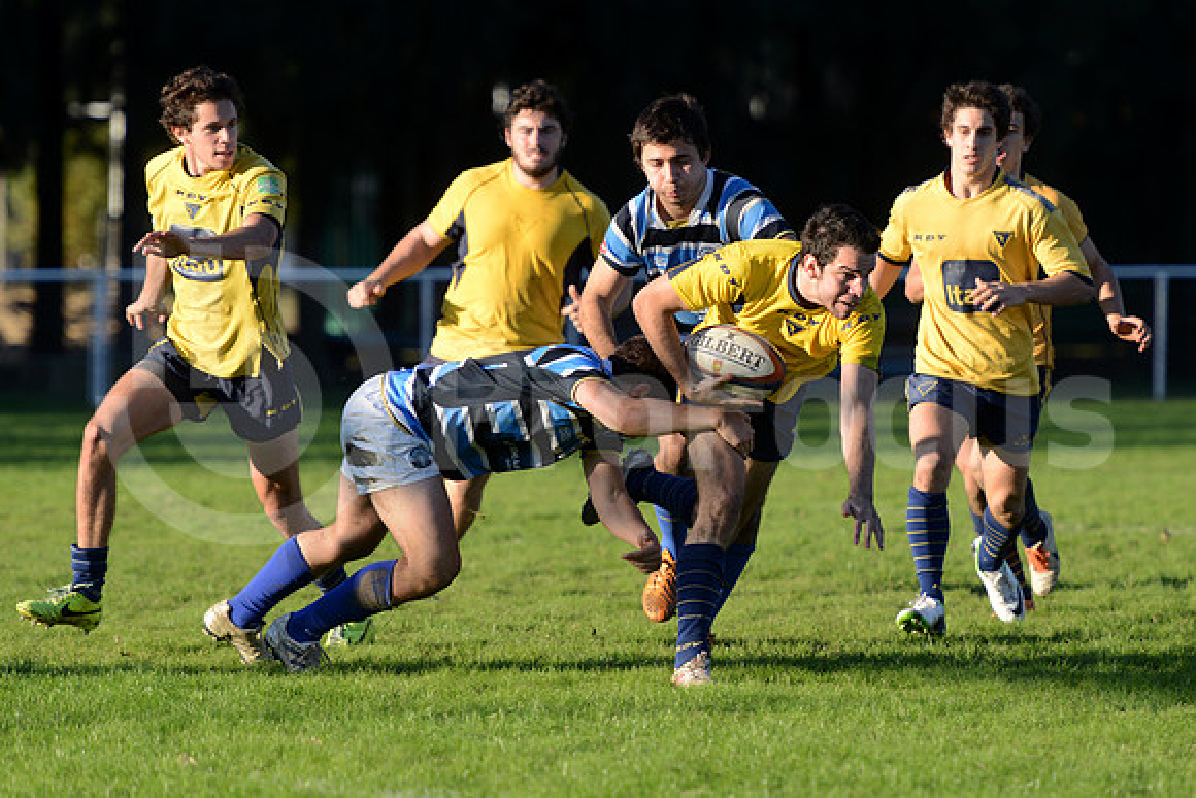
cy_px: 399
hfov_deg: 8.9
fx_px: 7643
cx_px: 598
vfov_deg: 6.0
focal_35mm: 230
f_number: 4
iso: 500
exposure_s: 1/1000
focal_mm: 230
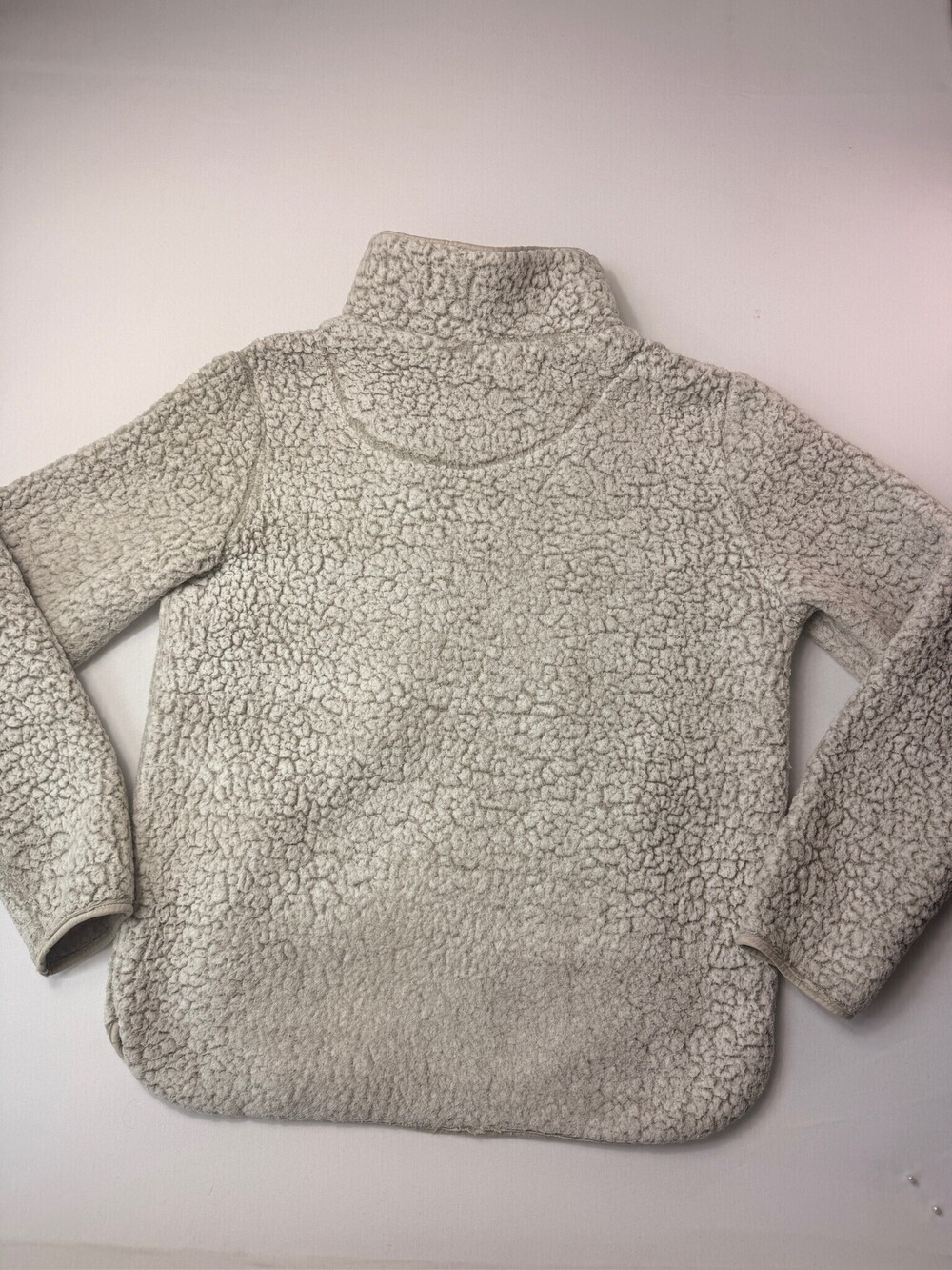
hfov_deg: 56.8
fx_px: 880
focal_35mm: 24
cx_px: 476
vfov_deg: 71.6
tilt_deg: -54.5
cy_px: 635
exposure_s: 1/266
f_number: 1.78
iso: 64
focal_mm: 6.76
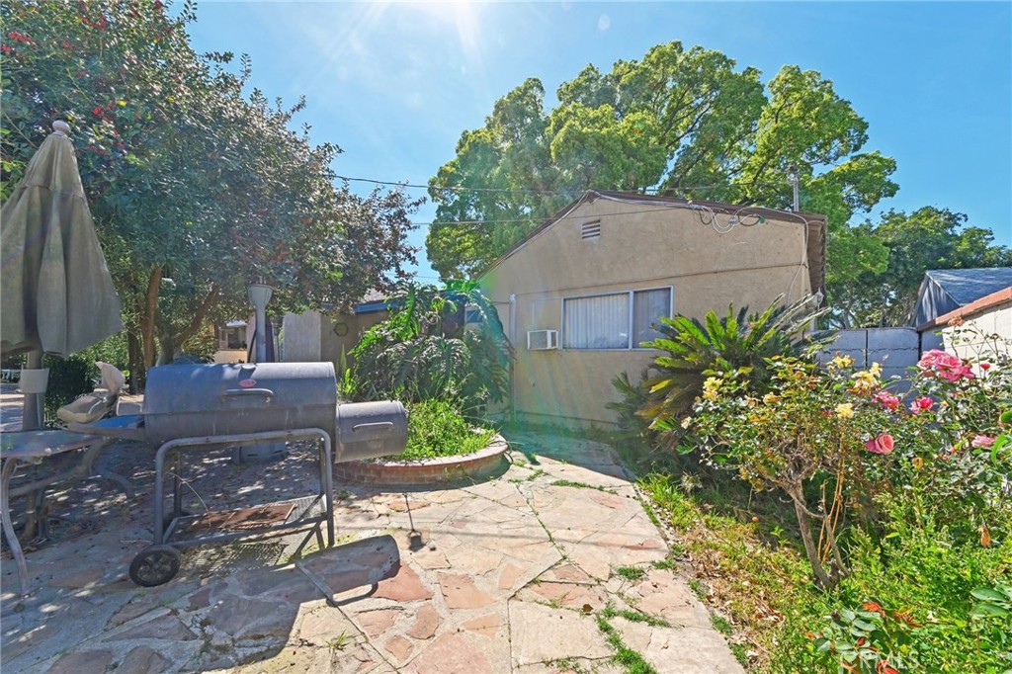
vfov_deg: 85.4
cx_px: 506
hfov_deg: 108.3
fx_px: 365
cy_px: 337
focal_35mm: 13
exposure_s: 1/25
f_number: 22
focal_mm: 13
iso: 250
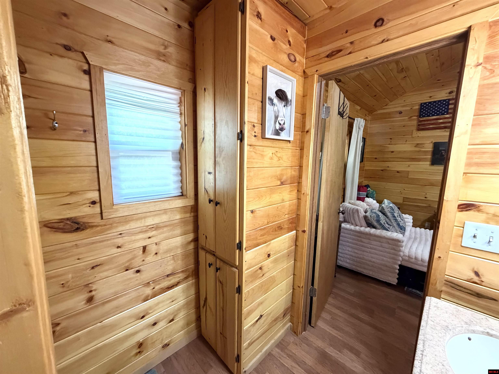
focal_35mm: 14
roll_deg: -1.3
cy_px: 187
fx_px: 202
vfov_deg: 85.7
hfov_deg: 102.1
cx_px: 250
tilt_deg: -7.6
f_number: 2.2
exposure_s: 1/60
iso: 640
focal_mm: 2.22
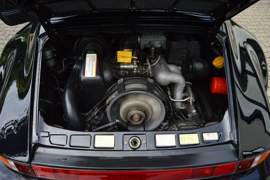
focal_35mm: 27
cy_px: 90
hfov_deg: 67.4
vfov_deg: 47.9
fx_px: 202
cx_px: 135
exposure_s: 1/160
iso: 100
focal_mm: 18
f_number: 6.3
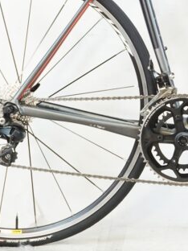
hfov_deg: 9.0
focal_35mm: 163
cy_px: 16
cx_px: 220
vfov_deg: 12.0
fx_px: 1180
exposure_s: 1/40
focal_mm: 40
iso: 800
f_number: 6.3
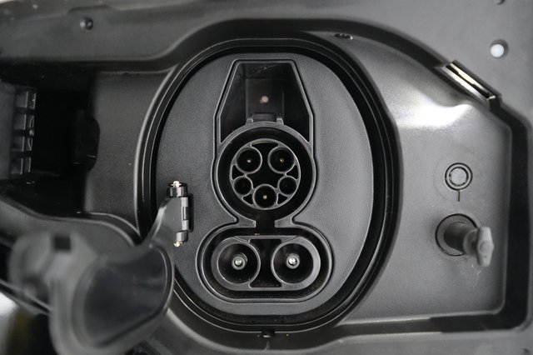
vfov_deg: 46.4
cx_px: 266
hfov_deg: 65.5
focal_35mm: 28
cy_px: 178
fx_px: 414
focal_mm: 28
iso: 10000
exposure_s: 1/60
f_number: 2.8
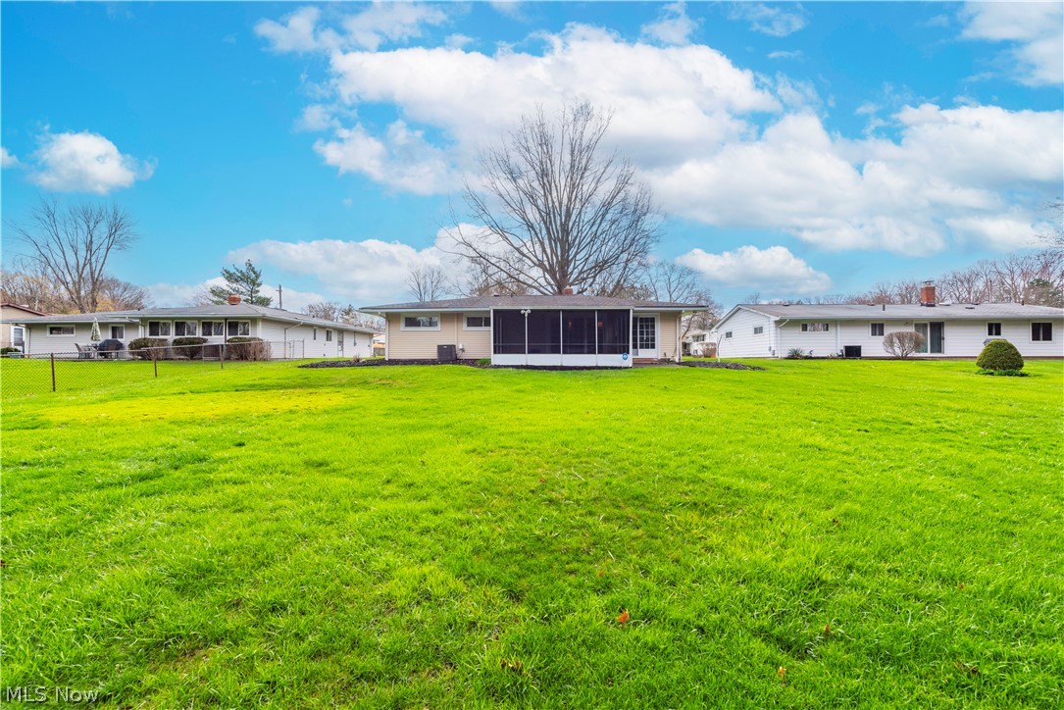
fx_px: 414
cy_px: 355
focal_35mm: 14
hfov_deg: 104.2
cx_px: 532
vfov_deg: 81.2
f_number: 9
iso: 200
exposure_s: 1/320
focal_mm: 14
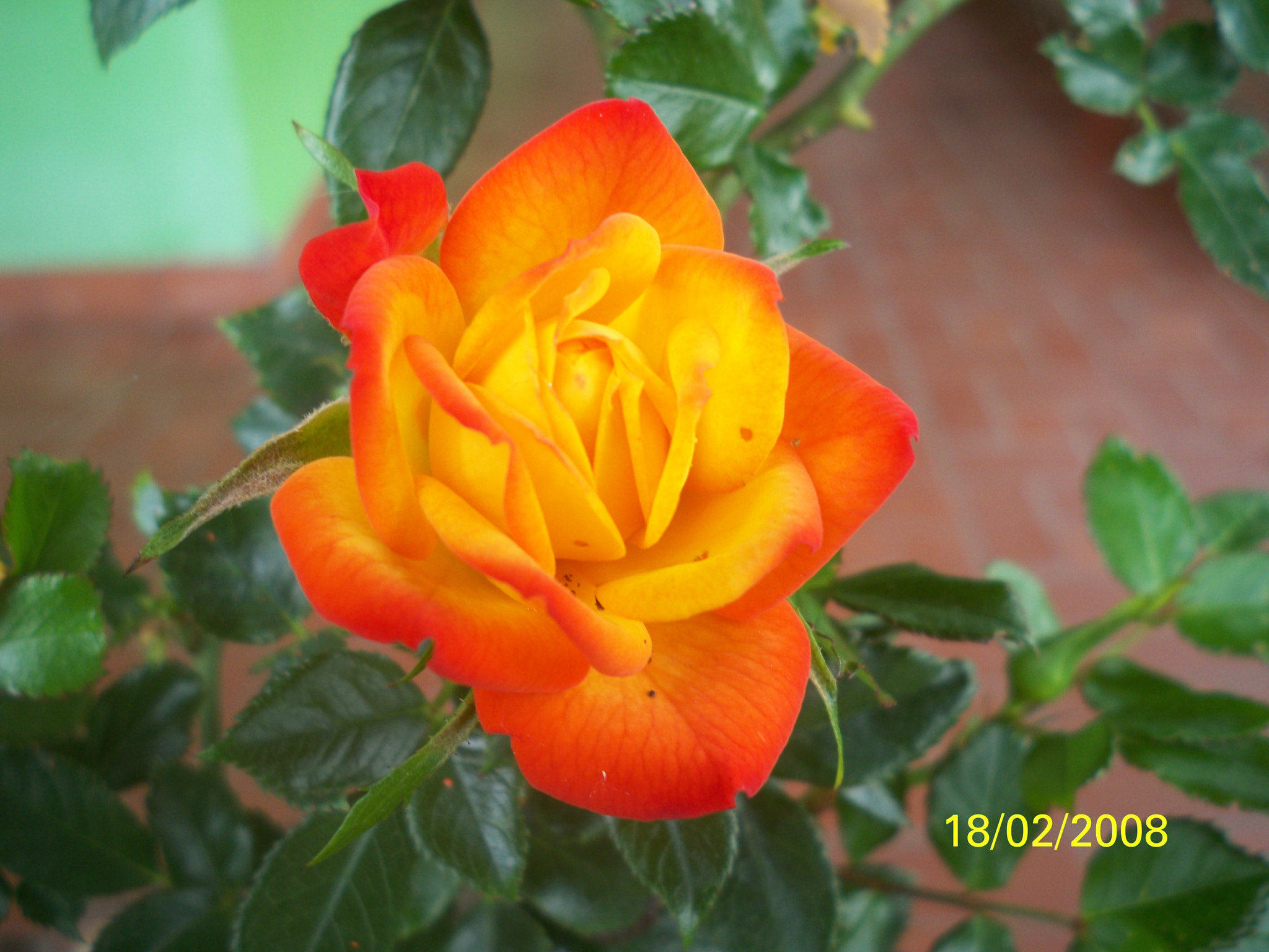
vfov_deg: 40.7
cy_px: 476
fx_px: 1283
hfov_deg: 52.6
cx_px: 634
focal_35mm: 35
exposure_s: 1/60
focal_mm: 6.3
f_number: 3.1
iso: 64
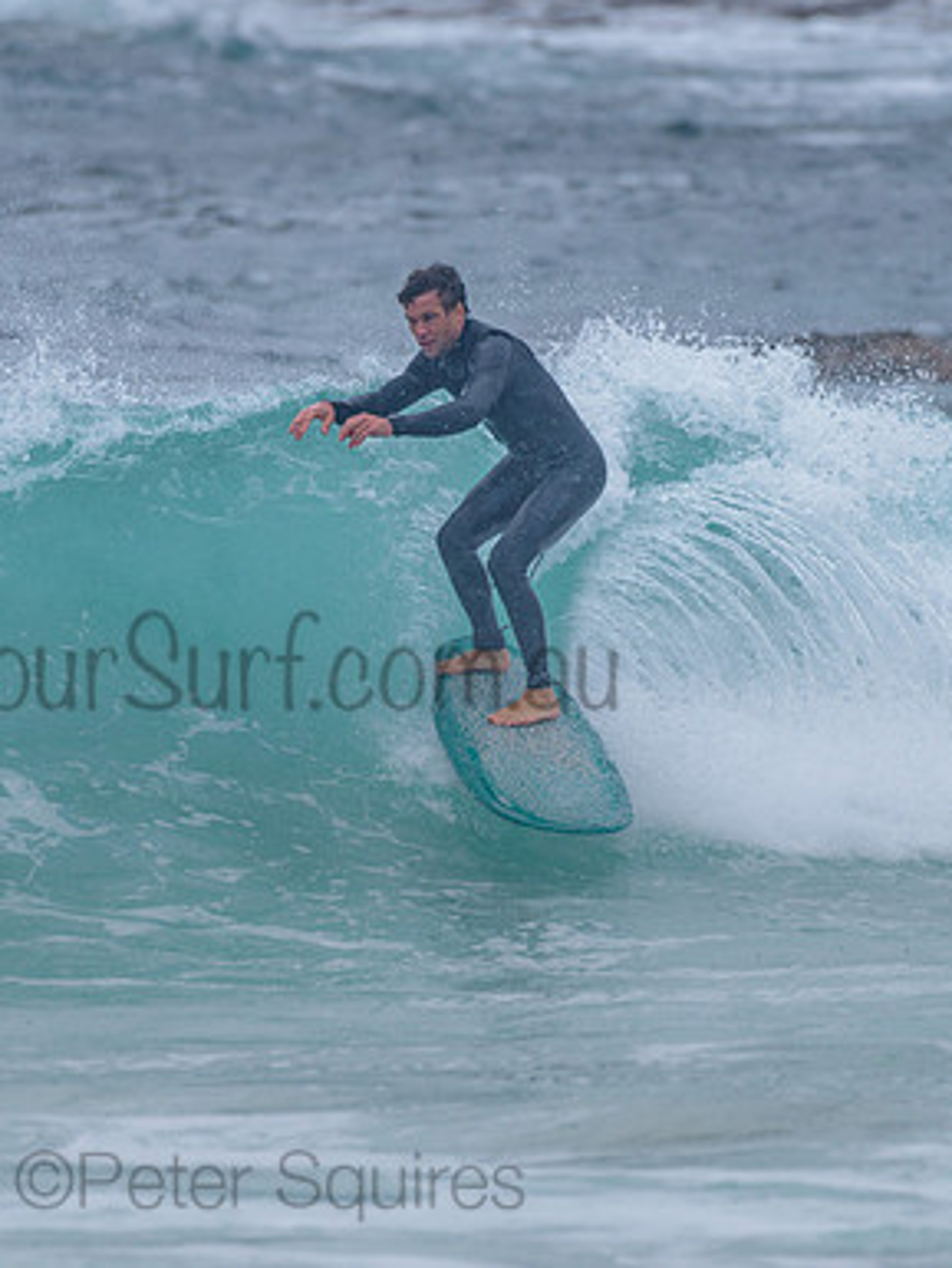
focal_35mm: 888
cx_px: 459
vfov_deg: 2.2
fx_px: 32544
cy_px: 490
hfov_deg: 1.7
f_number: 5.6
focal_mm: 500
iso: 450
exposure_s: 1/2000
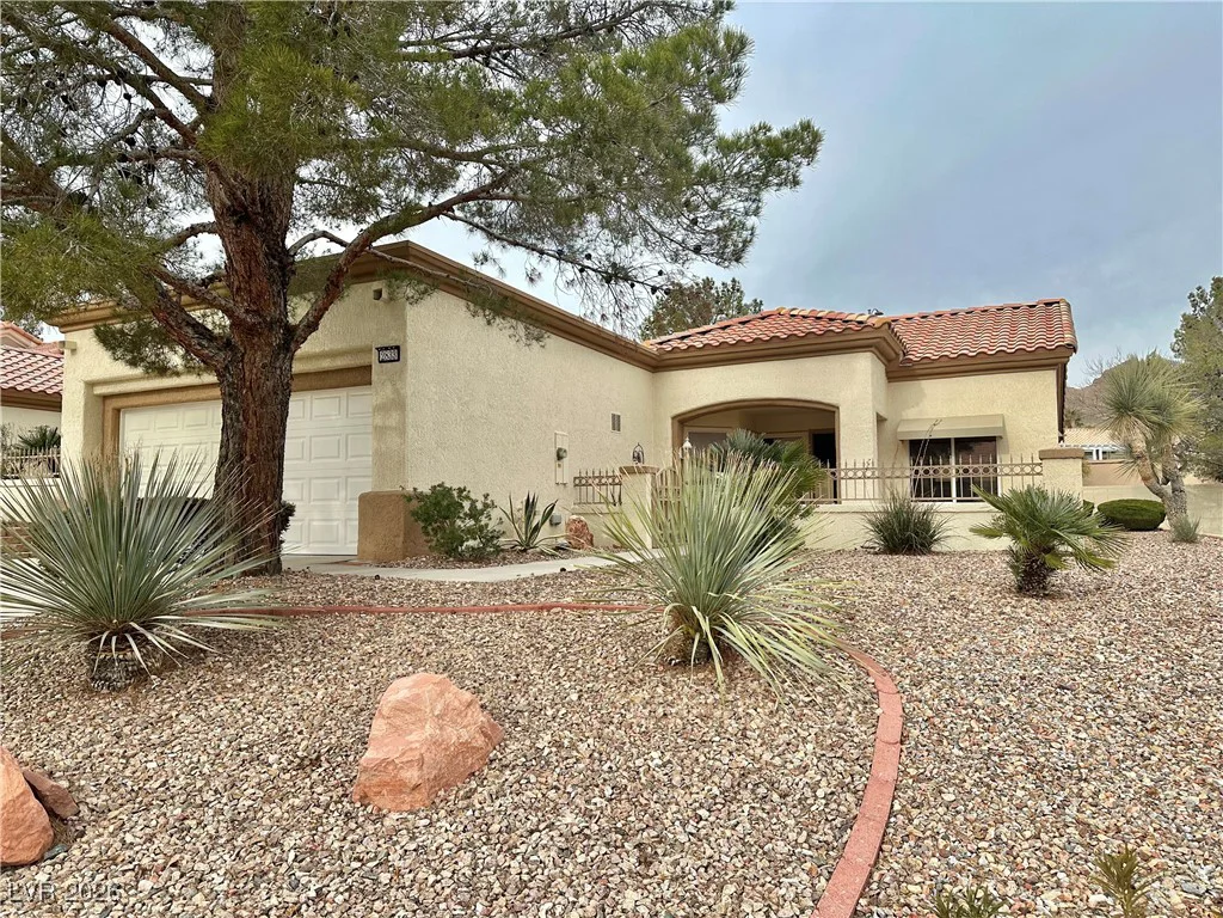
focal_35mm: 24
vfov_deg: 56.8
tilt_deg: +4.7
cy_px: 459
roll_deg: +0.4
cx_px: 612
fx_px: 848
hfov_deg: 71.6
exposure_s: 1/2469
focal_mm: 6.86
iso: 80
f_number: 1.78
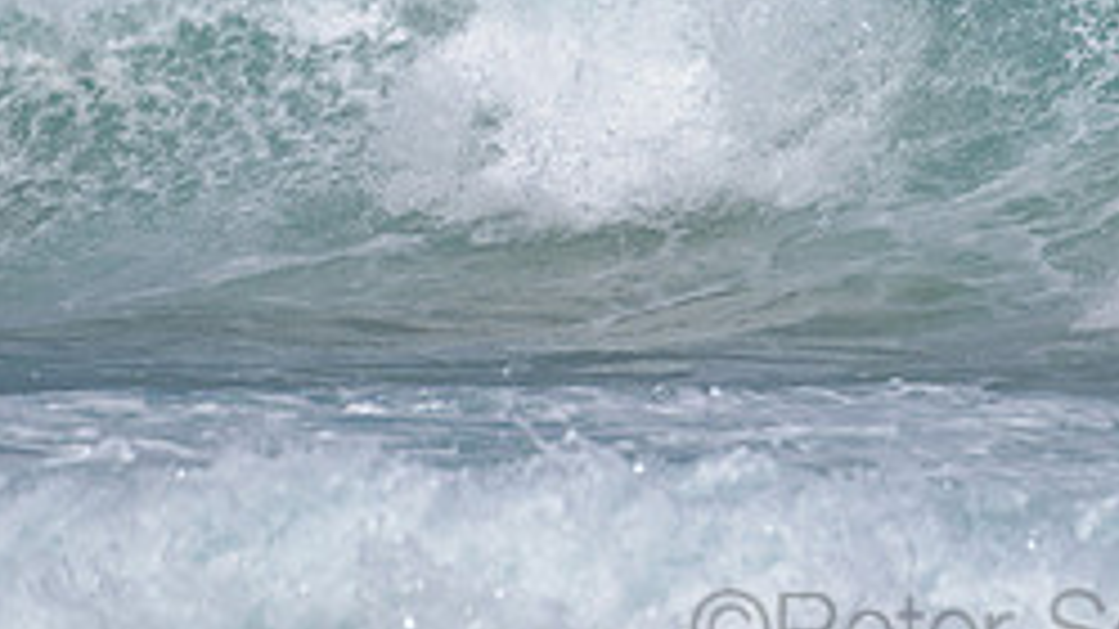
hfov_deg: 1.4
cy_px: -239
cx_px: 801
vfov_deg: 0.8
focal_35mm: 1494
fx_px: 44324
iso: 80
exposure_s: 1/2000
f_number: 5.6
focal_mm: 500
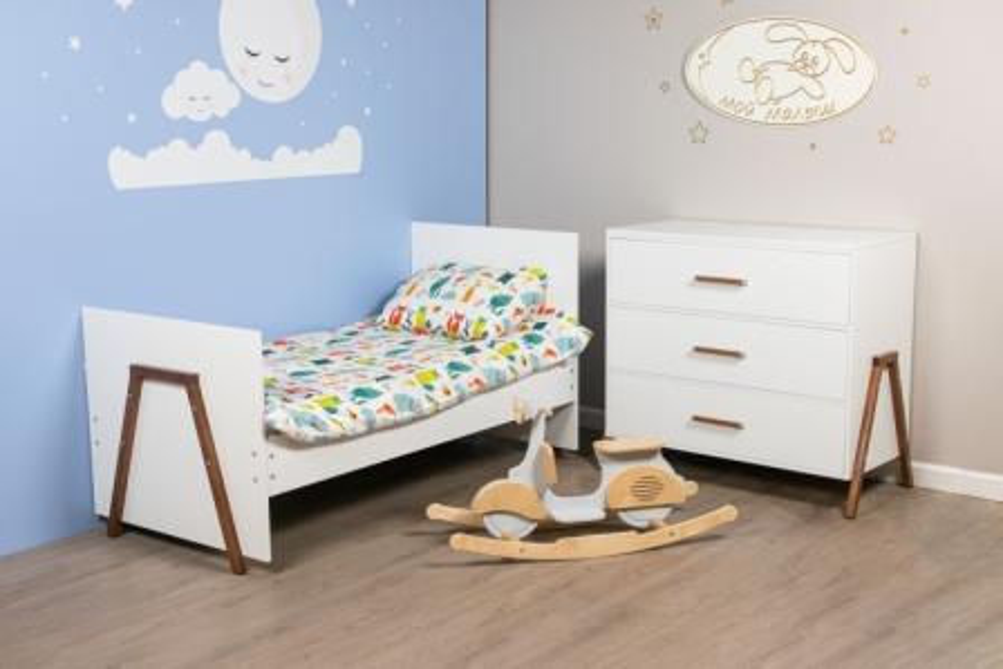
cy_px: 334
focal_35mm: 51
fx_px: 1421
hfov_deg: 38.9
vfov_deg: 26.5
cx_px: 502
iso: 100
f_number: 4.5
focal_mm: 34
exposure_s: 1/200
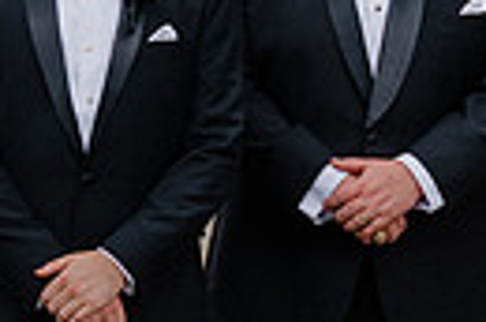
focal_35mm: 221
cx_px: 158
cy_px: 132
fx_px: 2976
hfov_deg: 9.3
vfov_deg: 6.2
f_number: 2.8
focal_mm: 46
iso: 64
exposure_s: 1/250
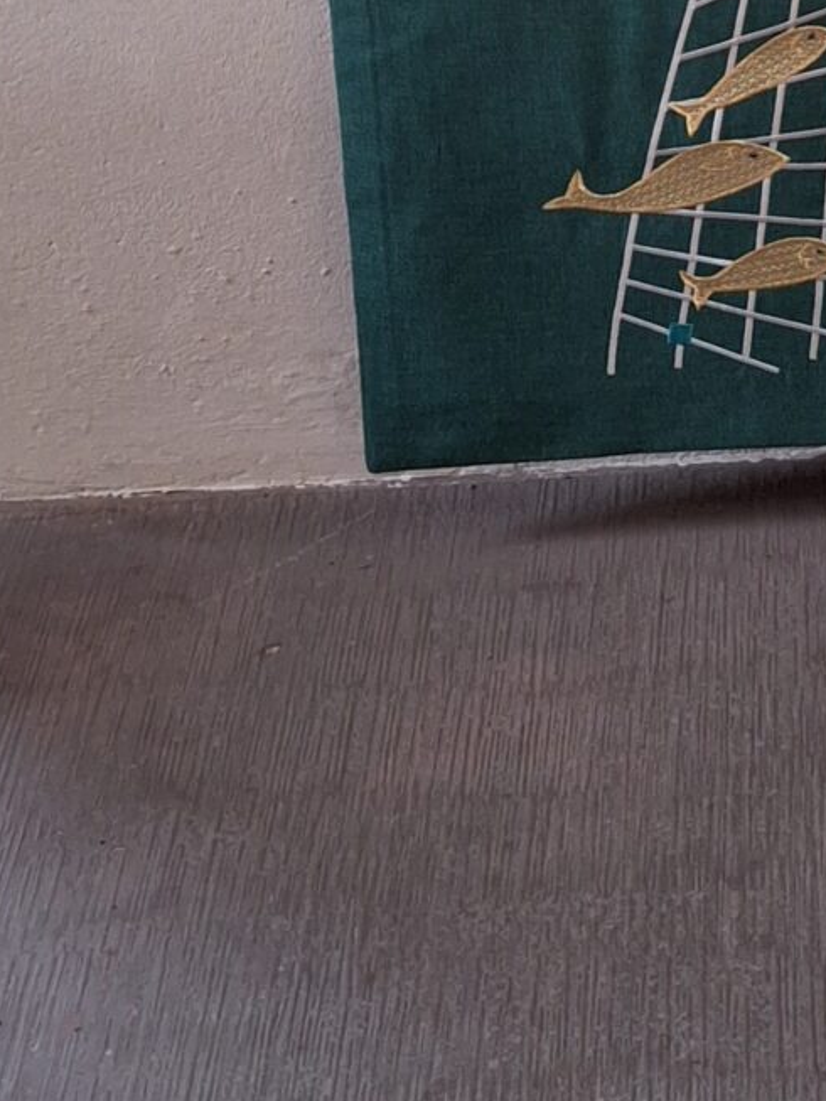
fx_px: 3117
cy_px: -378
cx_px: 954
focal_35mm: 98
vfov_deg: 18.5
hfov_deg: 14.7
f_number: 1.8
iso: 160
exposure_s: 1/50
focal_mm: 4.69
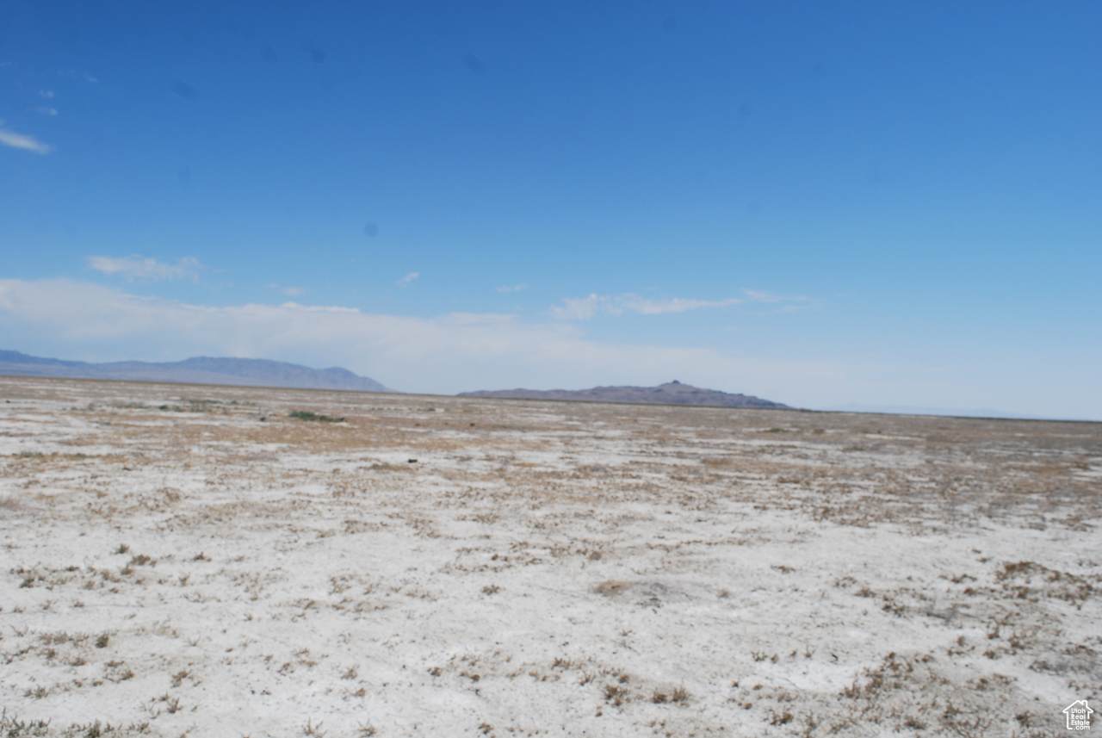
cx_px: 551
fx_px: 919
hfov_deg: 61.9
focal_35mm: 30
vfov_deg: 43.7
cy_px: 369
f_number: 9
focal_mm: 20
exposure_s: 1/320
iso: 100
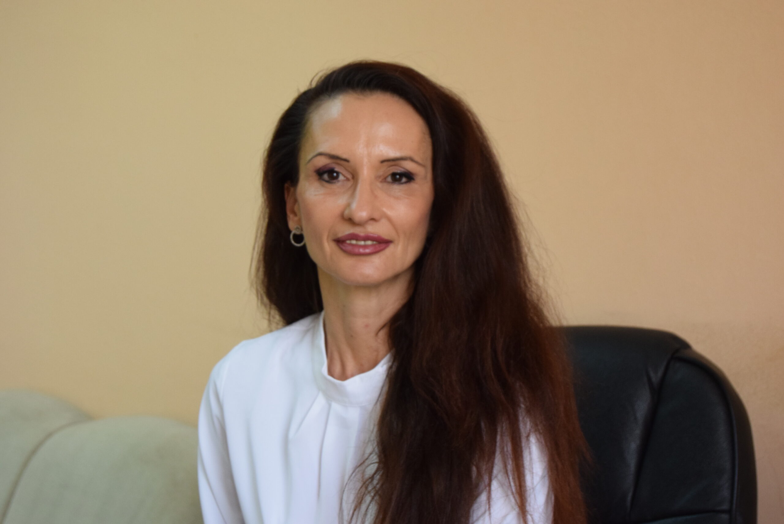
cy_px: 262
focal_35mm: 82
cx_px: 392
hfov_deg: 24.6
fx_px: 1798
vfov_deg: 16.6
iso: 1600
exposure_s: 1/80
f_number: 5.6
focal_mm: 55
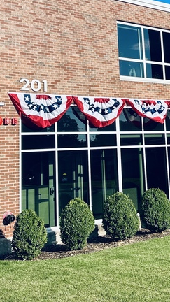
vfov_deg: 33.1
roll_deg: +3.4
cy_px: 71
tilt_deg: +10.8
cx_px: 150
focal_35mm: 62
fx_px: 497
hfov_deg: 19.1
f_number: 1.78
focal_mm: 6.86
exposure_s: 1/3597
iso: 80
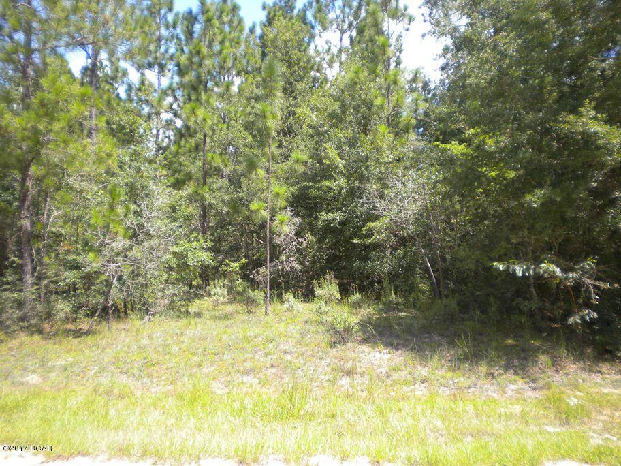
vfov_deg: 40.7
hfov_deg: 52.6
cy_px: 233
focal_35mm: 35
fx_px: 628
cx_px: 310
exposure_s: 1/424
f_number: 3.1
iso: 91
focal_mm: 6.3
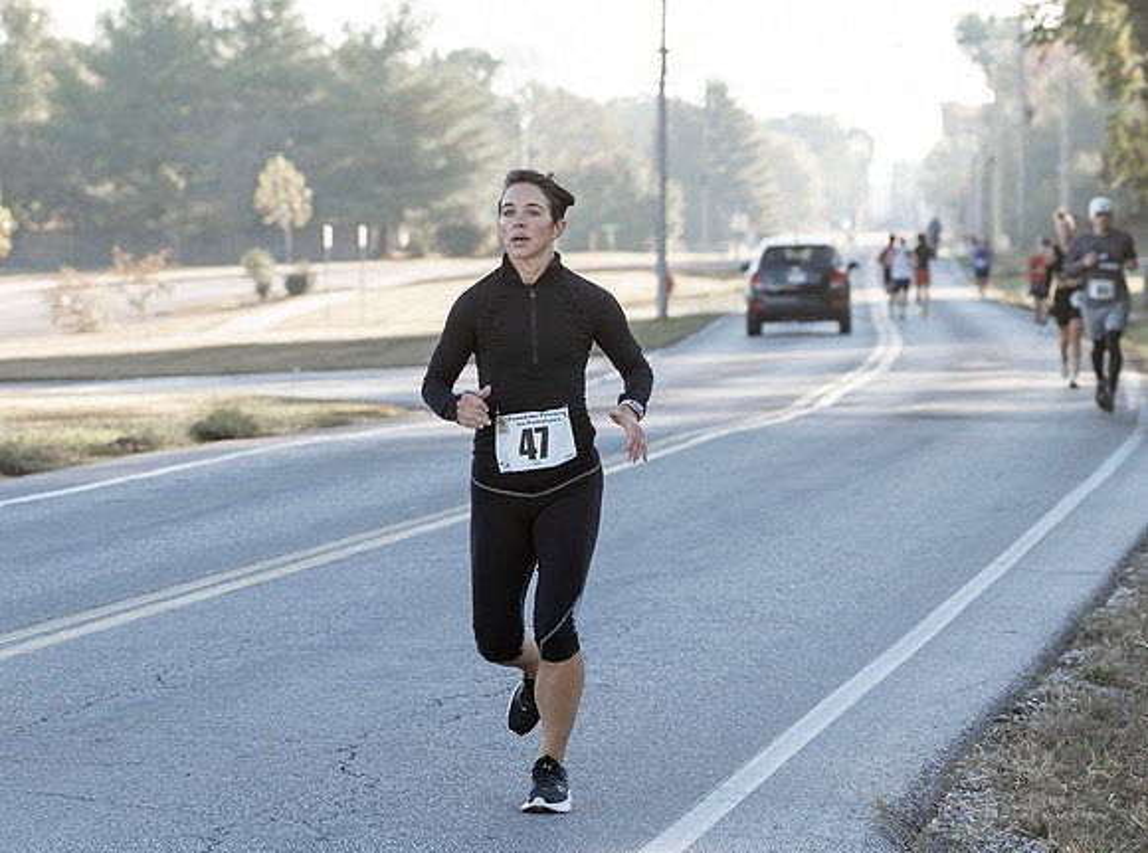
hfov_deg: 12.6
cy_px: 326
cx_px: 414
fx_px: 5206
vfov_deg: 9.4
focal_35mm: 158
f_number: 2.8
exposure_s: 1/400
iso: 160
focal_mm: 70
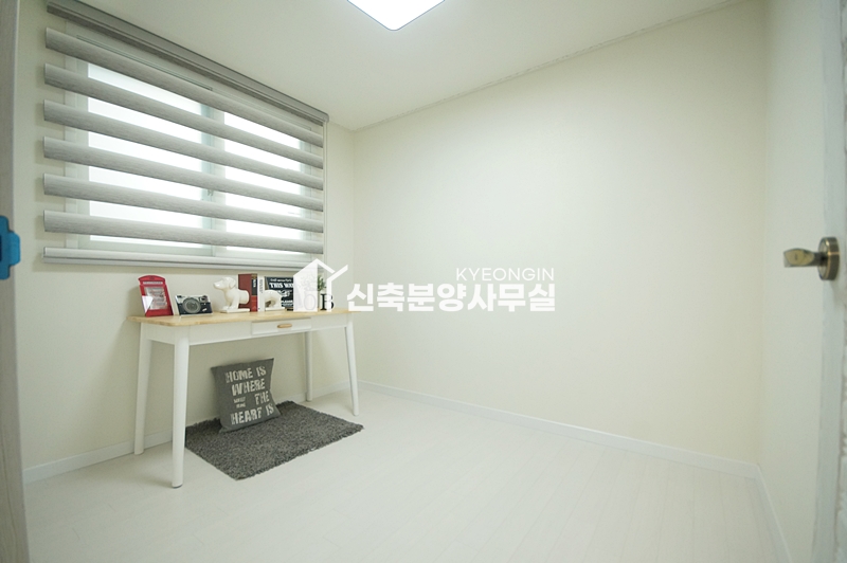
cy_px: 282
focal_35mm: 15
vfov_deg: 77.2
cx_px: 424
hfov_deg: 100.4
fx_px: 353
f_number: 5
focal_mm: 10
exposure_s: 1/80
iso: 800
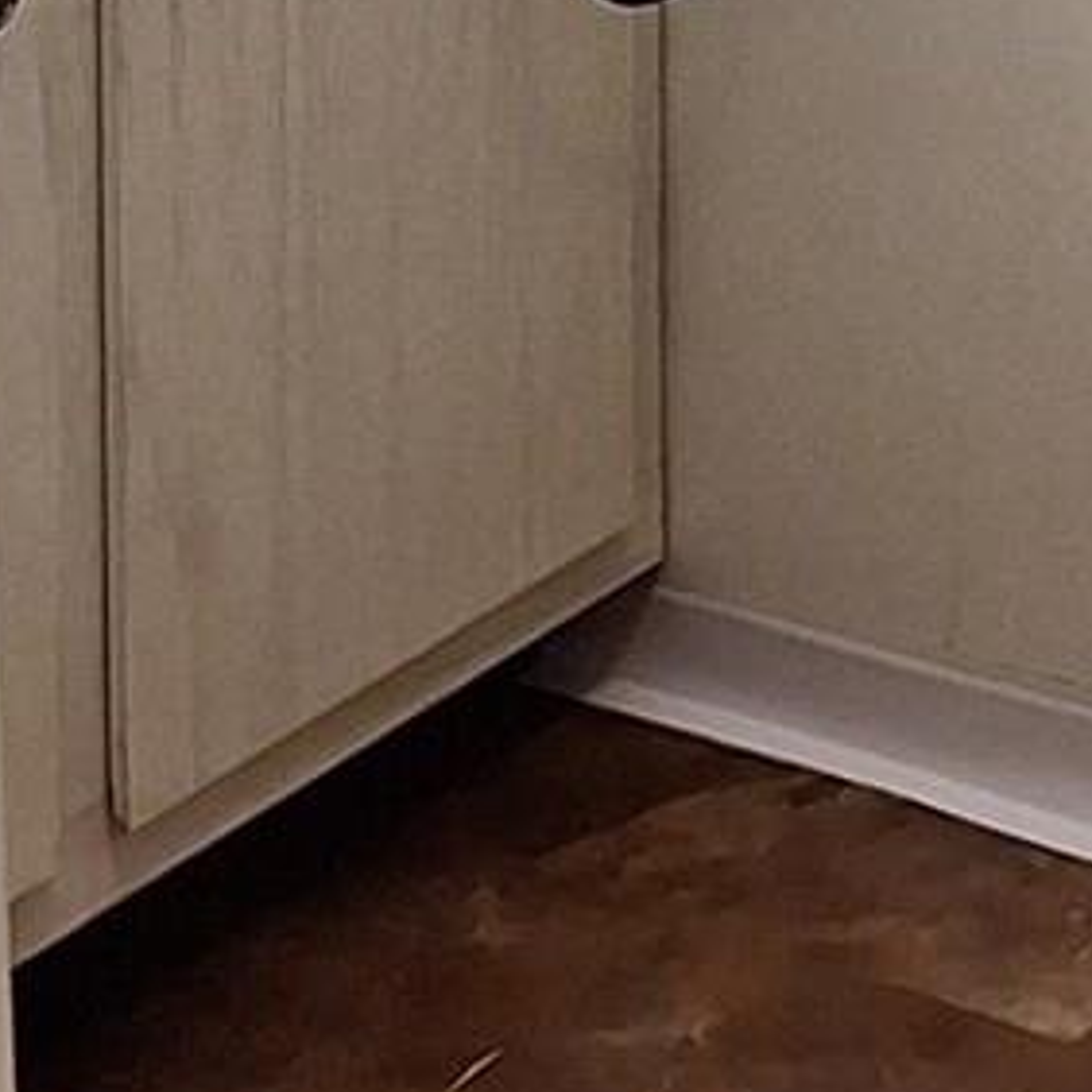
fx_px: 5925
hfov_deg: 10.2
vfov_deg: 9.3
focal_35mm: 166
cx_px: 1619
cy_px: -1576
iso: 50
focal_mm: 5.54
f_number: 1.8
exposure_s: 1/40
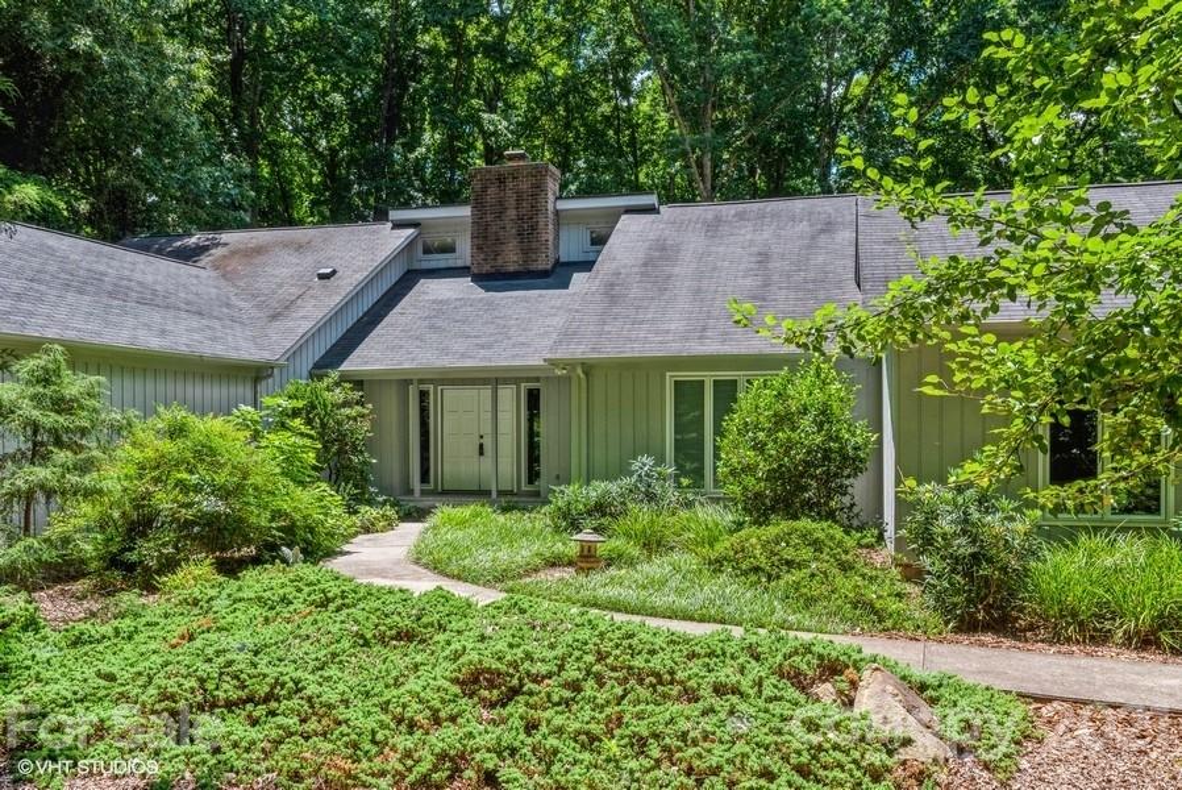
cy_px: 395
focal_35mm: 29
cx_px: 591
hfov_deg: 63.6
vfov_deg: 45.0
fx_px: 953
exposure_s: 1/200
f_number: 11
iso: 200
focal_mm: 29
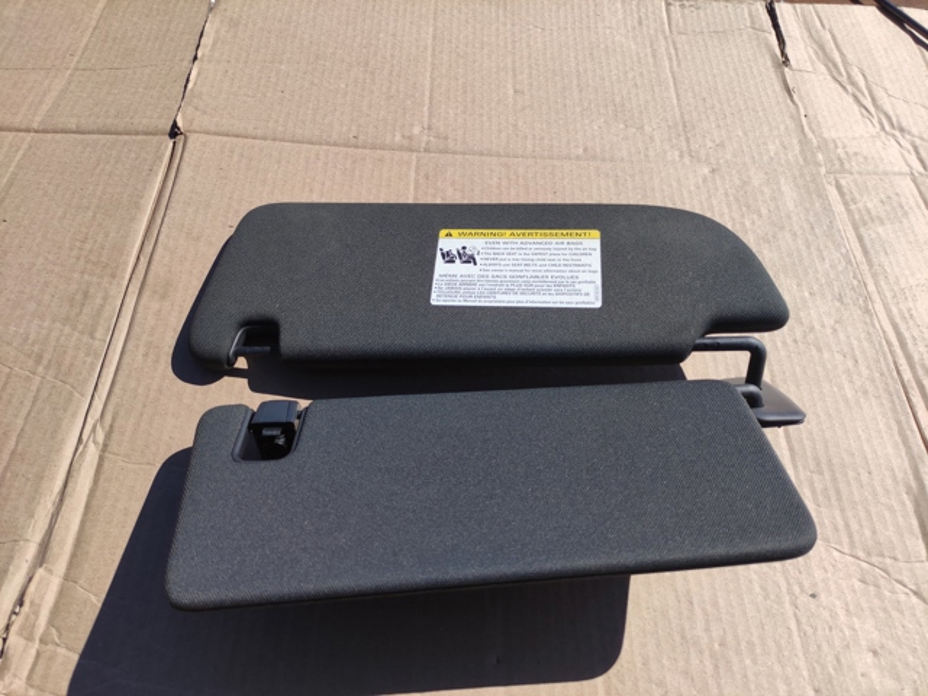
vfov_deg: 54.9
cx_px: 464
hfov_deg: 69.4
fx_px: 670
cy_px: 348
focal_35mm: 25
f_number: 1.89
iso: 50
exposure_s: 1/1483
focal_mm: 5.43
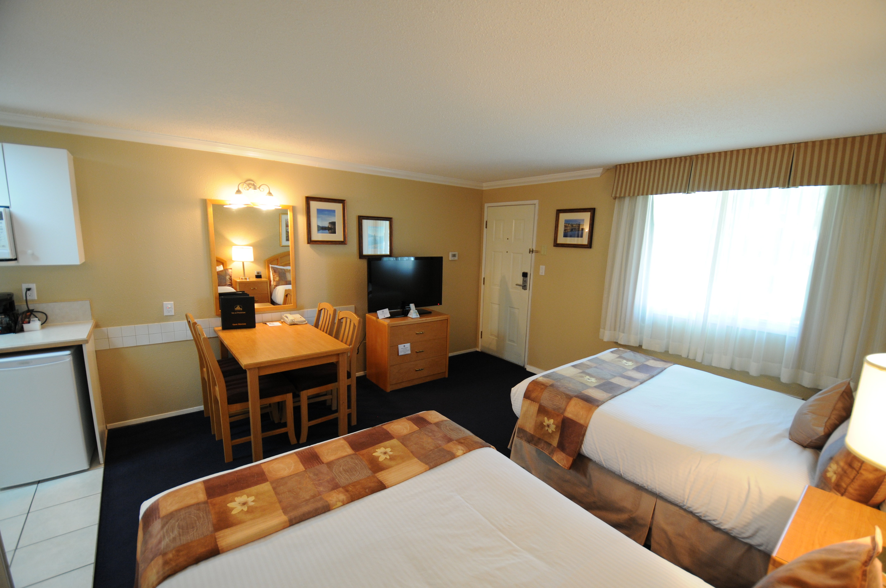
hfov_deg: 100.5
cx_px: 443
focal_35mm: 15
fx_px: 369
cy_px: 294
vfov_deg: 77.2
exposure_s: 1/20
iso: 560
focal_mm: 10
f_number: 3.5
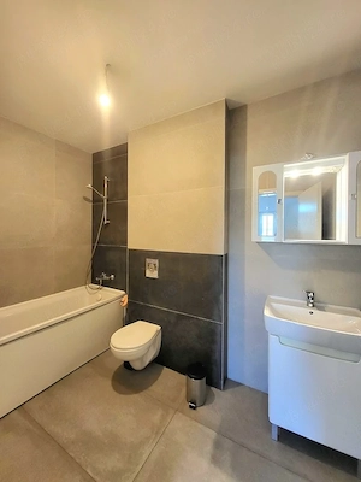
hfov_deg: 89.9
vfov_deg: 106.2
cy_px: 241
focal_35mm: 13
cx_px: 180
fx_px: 181
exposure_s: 1/50.3
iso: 320
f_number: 2.2
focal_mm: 1.74
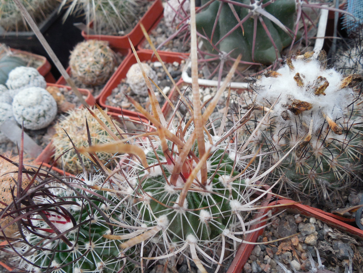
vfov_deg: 45.4
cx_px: 182
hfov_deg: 58.4
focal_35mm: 31
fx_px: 325
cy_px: 136
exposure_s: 1/30
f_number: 3.6
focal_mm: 5.6
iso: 220
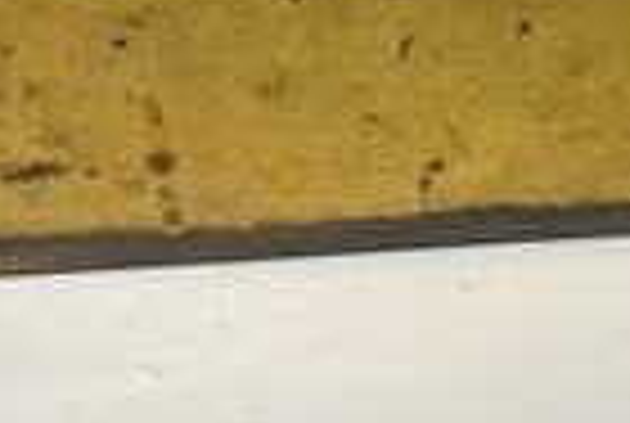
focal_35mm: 77
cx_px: 450
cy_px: -112
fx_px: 1350
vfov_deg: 16.9
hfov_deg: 26.0
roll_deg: +0.9
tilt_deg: -22.0
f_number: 1.6
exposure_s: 1/100
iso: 50
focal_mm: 5.1
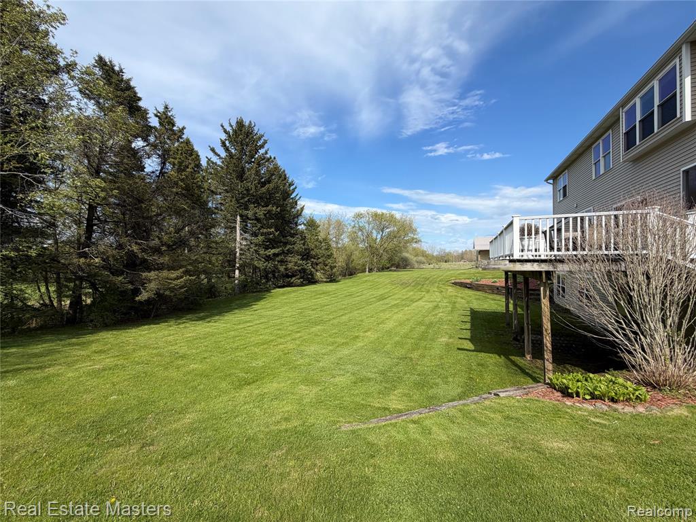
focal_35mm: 14
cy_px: 261
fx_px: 281
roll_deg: +0.3
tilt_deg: +0.8
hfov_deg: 102.1
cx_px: 348
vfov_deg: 85.7
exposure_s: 1/770
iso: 25
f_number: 2.2
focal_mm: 2.22
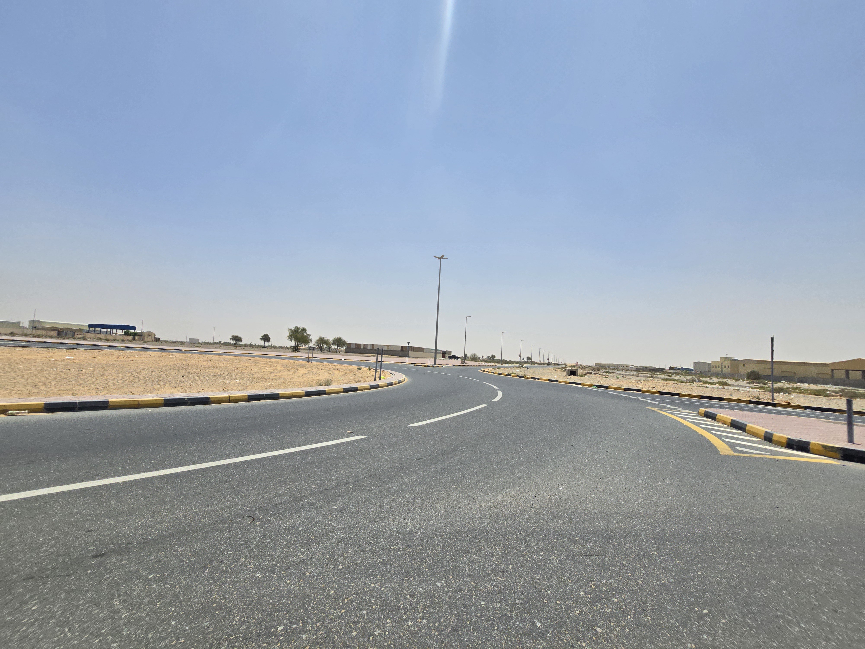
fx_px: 325
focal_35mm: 13
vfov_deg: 89.9
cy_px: 324
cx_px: 432
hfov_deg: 106.2
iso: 50
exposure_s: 1/3861
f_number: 2.2
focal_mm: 2.2
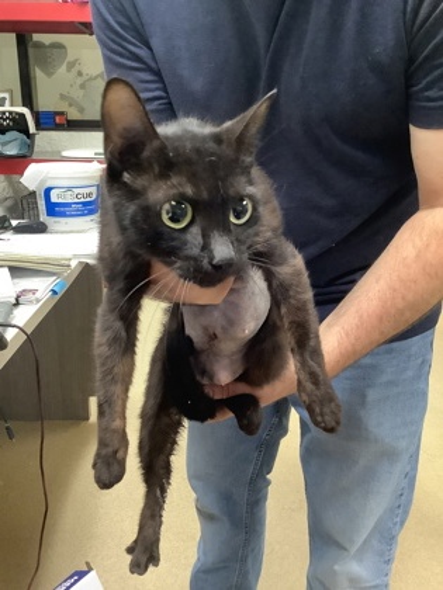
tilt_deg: -18.1
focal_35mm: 31
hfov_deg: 45.4
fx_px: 529
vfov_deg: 58.4
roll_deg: -0.1
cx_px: 222
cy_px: 295
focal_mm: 3.3
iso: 500
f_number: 2.4
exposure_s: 1/30
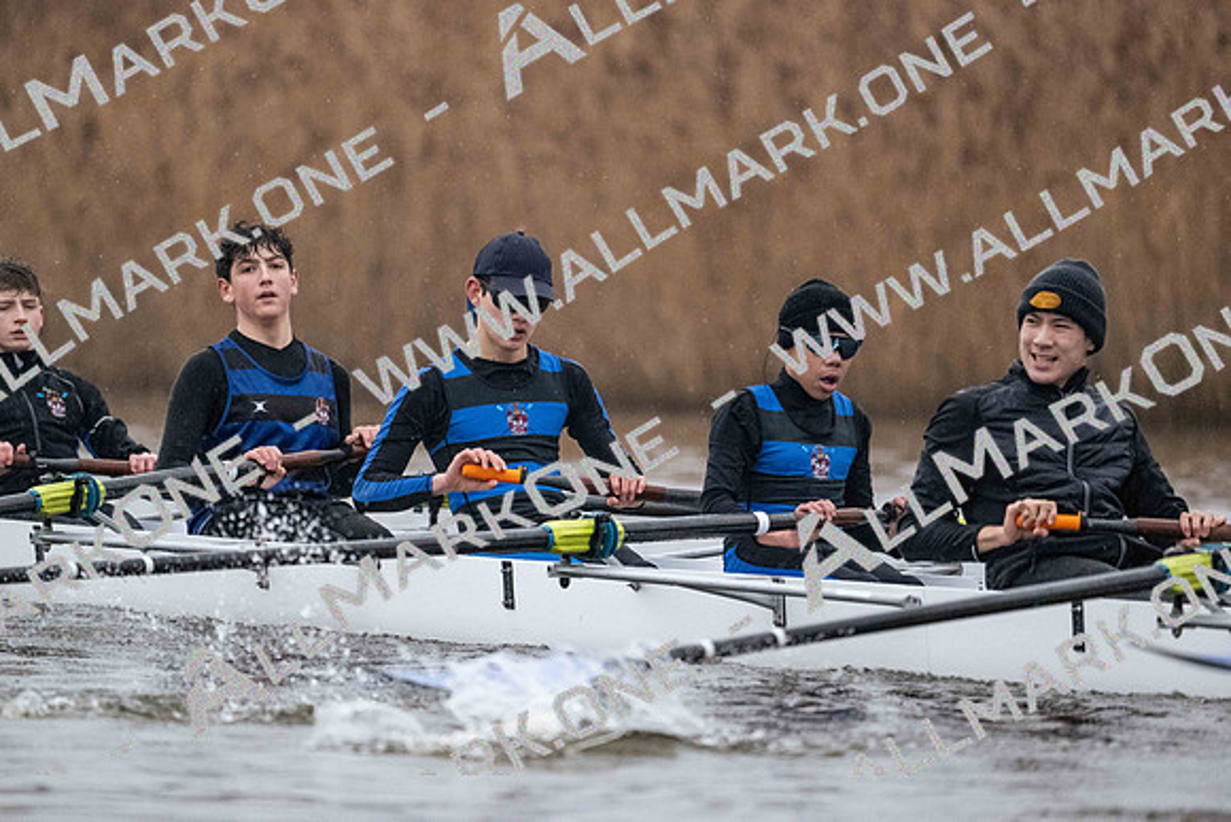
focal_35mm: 400
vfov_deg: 3.4
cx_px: 616
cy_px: 411
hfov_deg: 5.2
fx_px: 13680
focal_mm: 400
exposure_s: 1/1600
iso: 8000
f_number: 4.5
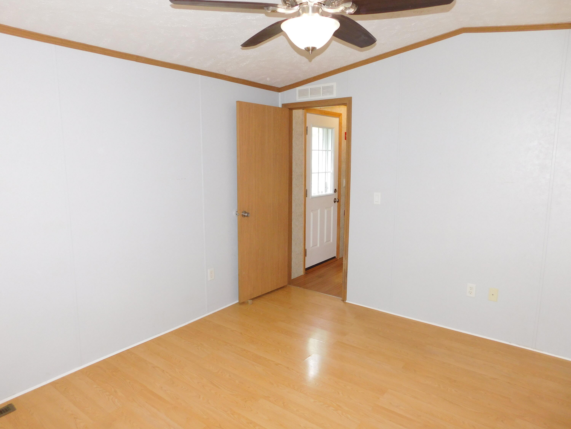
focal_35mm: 23
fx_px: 379
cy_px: 214
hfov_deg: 73.9
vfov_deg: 58.9
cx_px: 286
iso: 200
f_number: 3
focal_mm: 4
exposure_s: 1/30
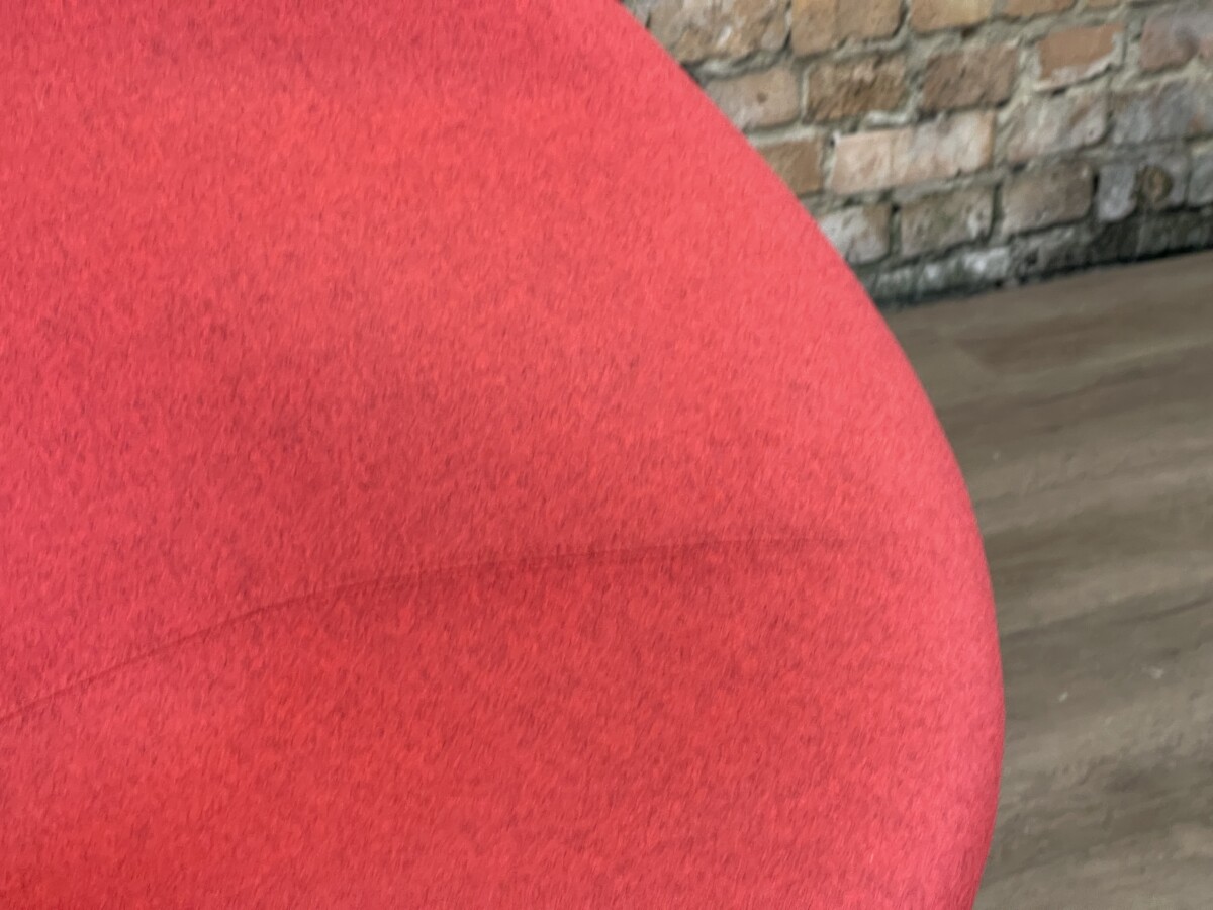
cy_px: 455
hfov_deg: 30.3
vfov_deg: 22.9
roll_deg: -1.4
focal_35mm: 64
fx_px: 2243
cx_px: 606
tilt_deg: -33.2
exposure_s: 1/50
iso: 160
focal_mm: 7.5
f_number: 2.2
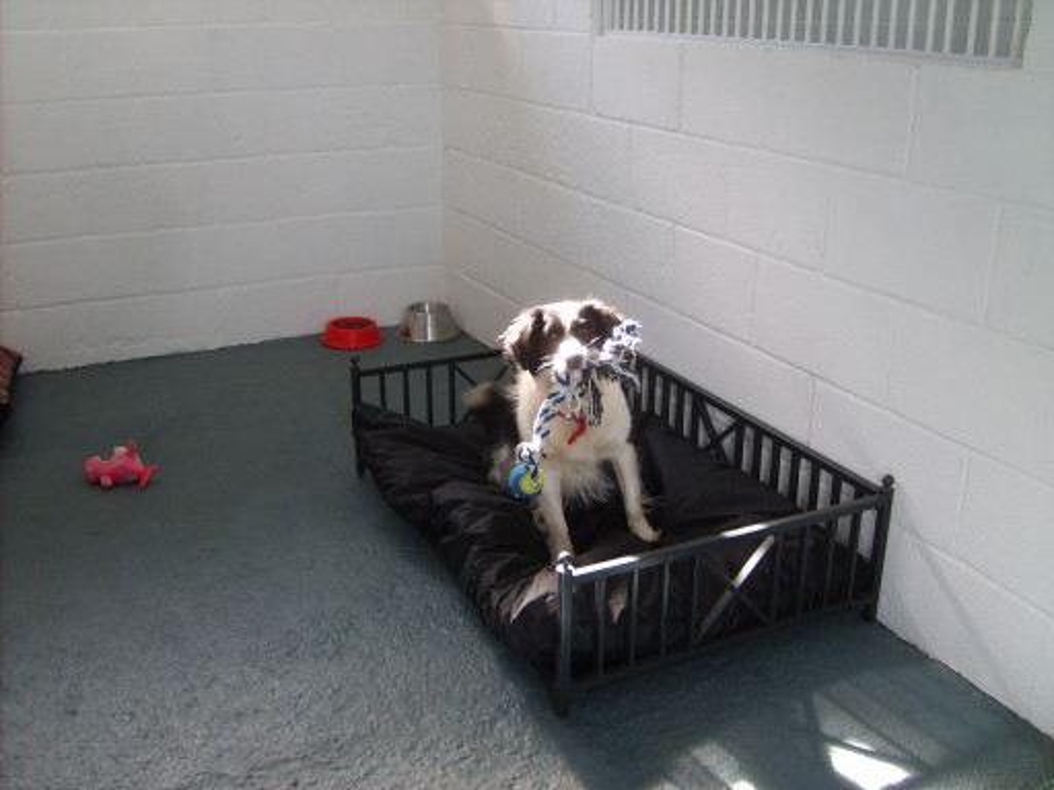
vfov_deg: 40.7
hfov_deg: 52.6
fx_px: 1066
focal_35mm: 35
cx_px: 527
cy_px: 395
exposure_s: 1/45
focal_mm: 5.8
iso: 50
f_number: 2.8
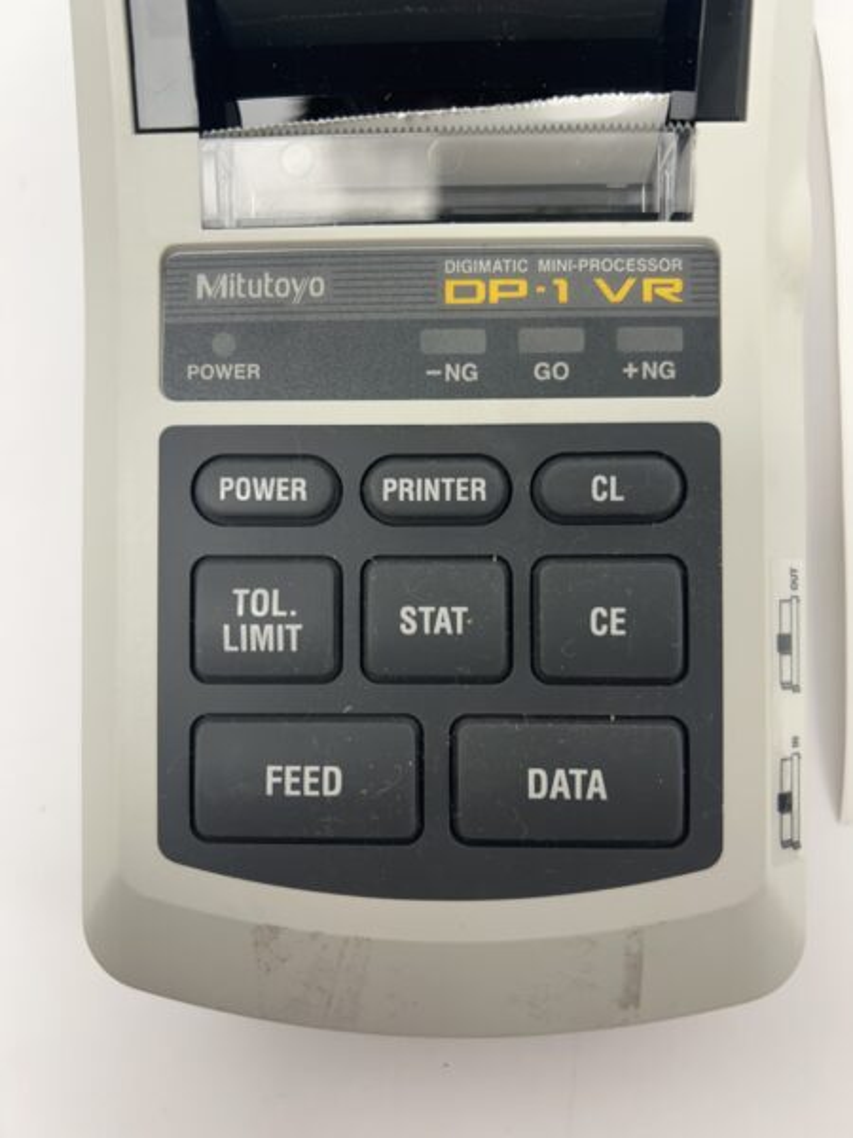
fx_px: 854
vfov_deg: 67.3
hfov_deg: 53.1
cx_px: 426
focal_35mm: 26
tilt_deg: -83.2
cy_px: 569
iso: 80
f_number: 1.5
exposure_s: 1/120
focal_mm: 5.7
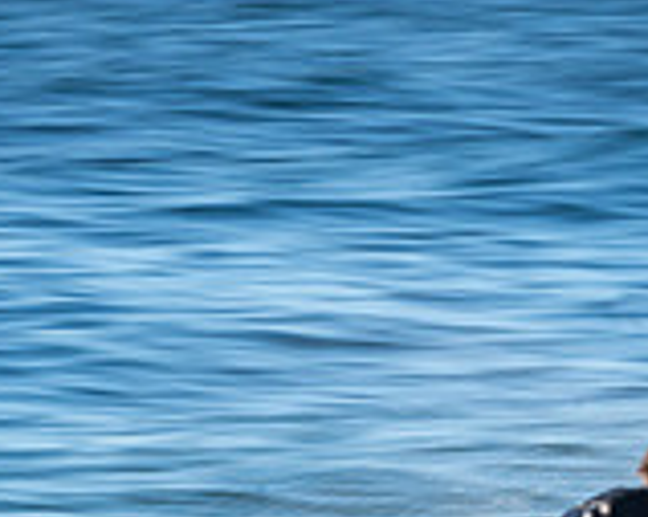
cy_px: 674
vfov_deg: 0.8
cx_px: 538
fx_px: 38371
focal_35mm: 2002
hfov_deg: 1.0
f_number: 22
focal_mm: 390
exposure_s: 1/25
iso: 100
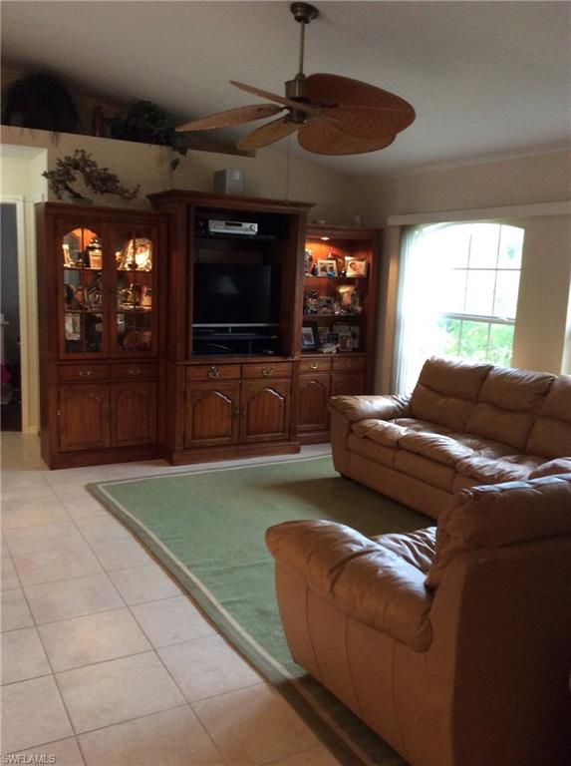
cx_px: 286
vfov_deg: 56.9
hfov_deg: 44.0
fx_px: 706
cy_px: 383
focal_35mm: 32
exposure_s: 1/24
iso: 200
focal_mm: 3.3
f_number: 2.4
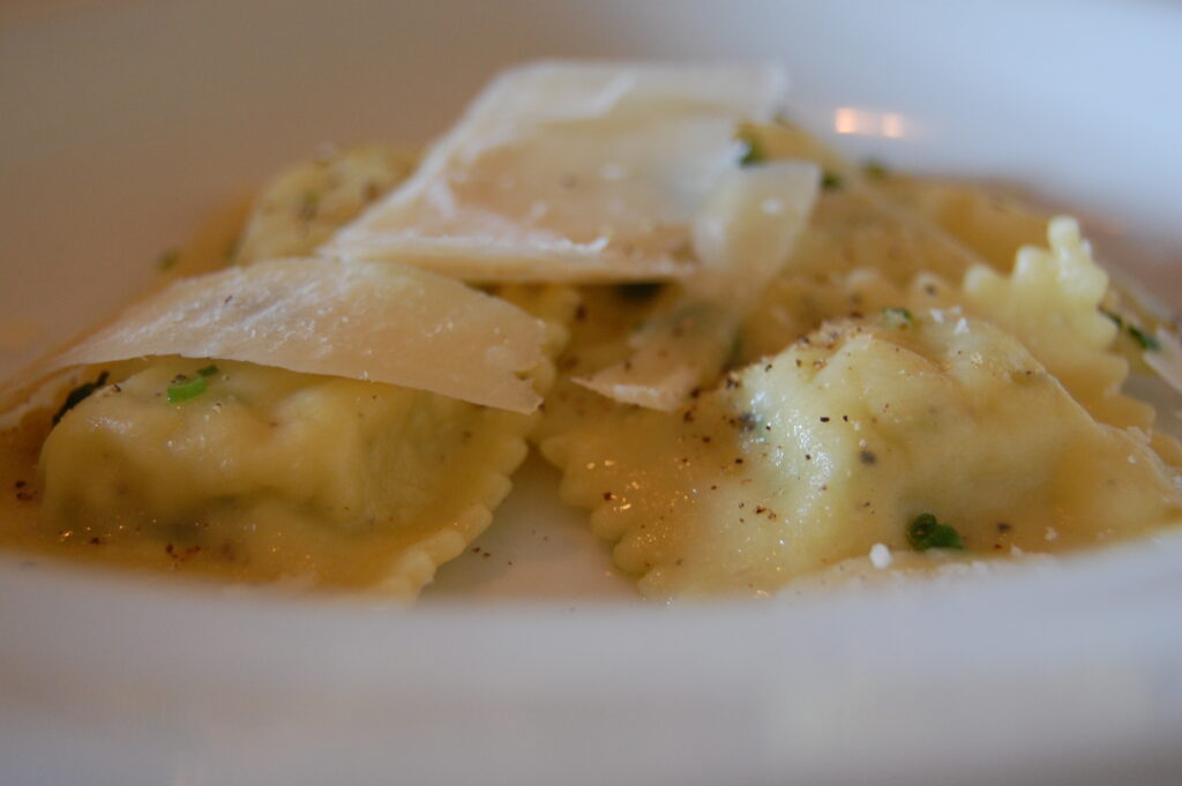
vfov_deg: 23.7
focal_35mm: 57
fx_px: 1870
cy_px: 393
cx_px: 591
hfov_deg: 35.1
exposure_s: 1/15
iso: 800
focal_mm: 38
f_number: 5
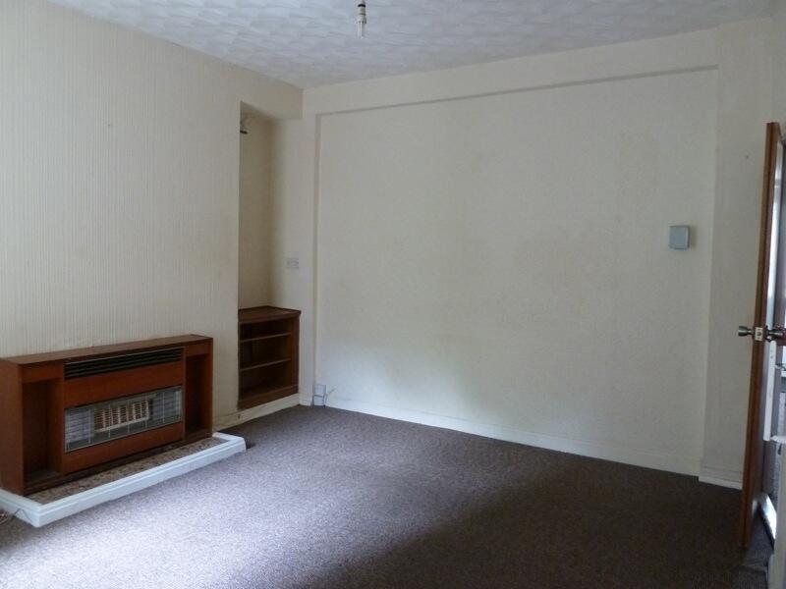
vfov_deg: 54.9
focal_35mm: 25
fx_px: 568
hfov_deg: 69.4
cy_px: 294
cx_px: 393
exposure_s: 1/20
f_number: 3.3
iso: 400
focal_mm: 4.1
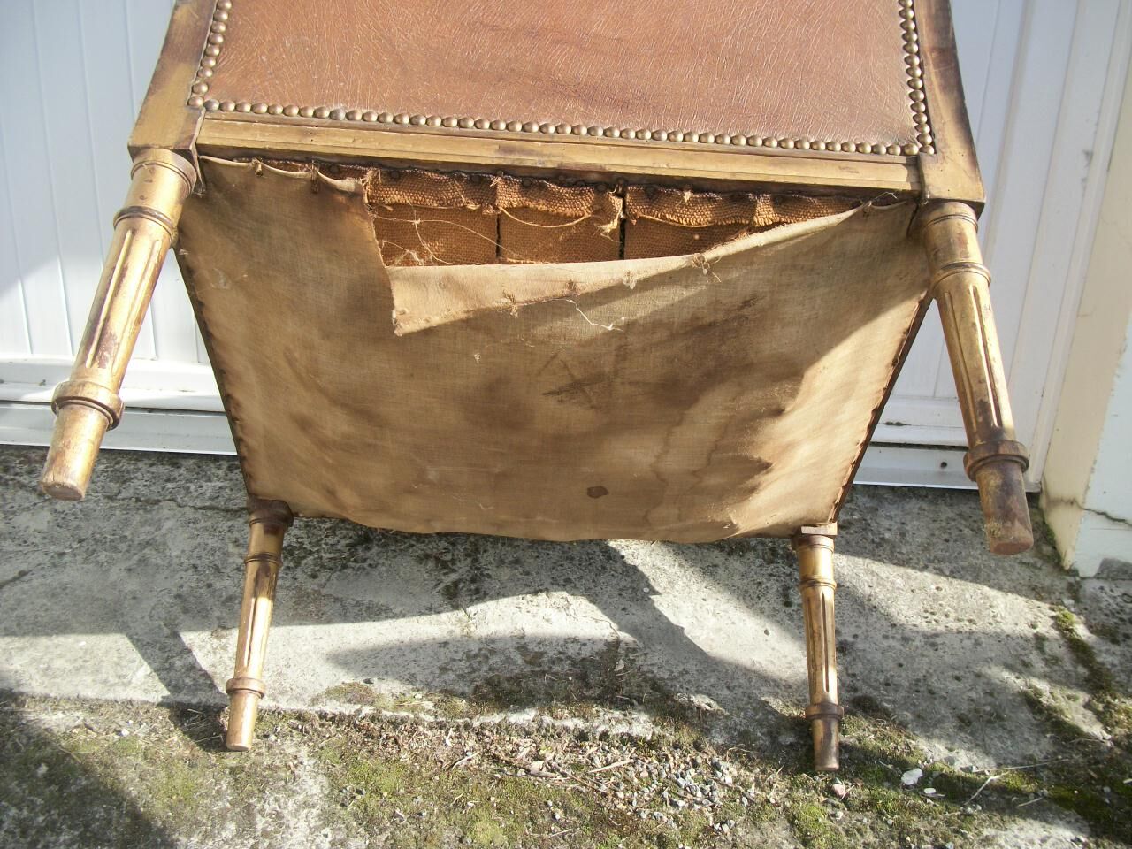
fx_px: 1046
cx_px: 566
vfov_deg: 44.2
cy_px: 424
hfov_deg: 56.8
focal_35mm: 32
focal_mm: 5.7
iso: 80
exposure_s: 1/60
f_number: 8.8
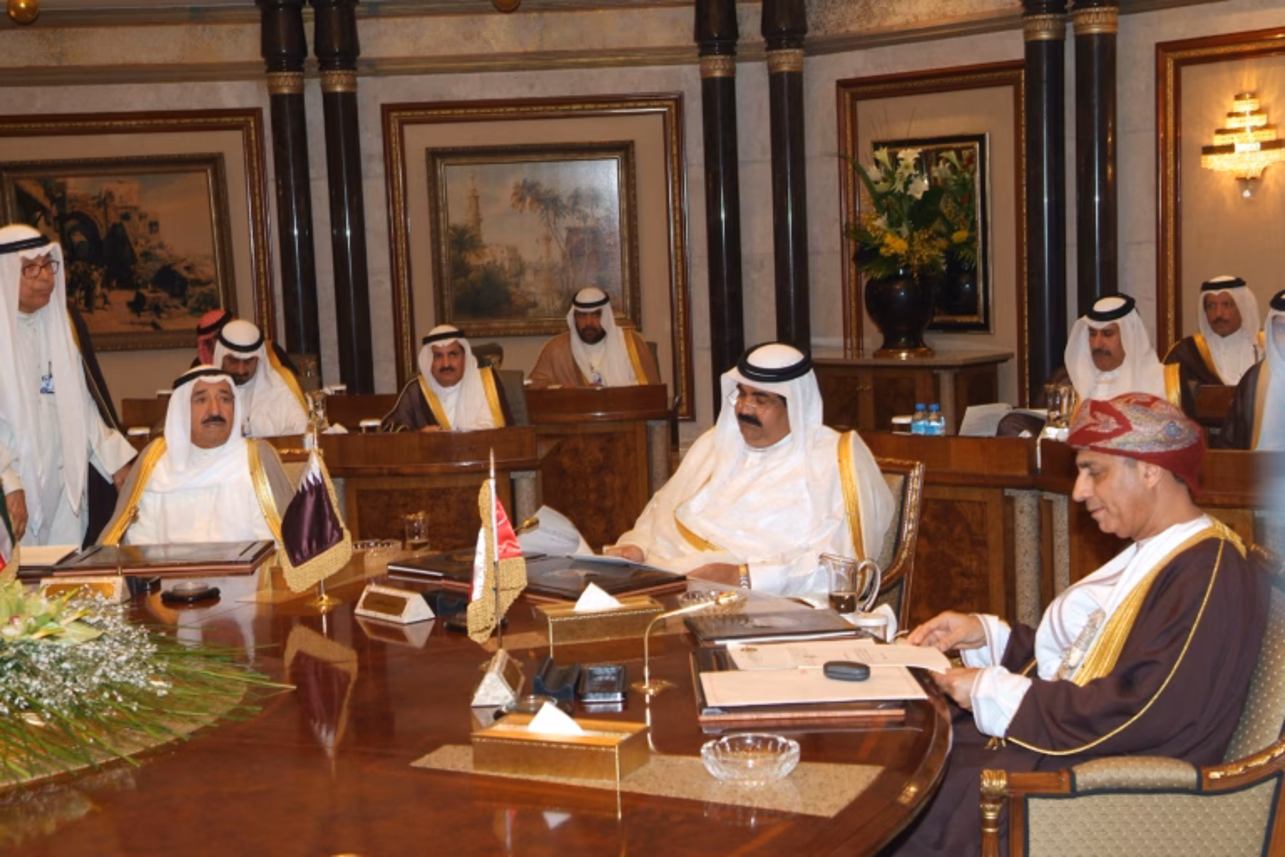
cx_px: 642
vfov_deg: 25.5
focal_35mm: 53
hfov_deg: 37.5
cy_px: 428
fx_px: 1892
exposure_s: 1/60
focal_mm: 35
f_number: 5.6
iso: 400
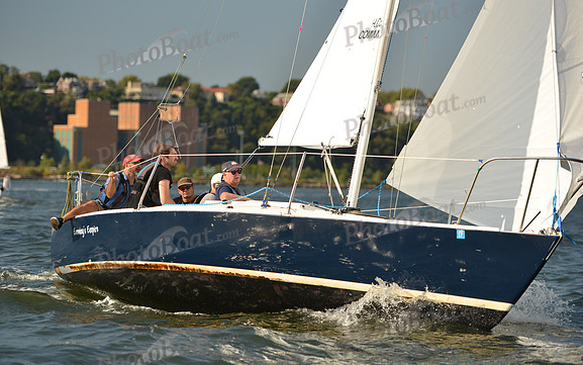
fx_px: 1955
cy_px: 180
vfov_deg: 10.7
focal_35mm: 123
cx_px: 292
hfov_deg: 17.0
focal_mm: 120
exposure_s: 1/1600
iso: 320
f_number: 3.2
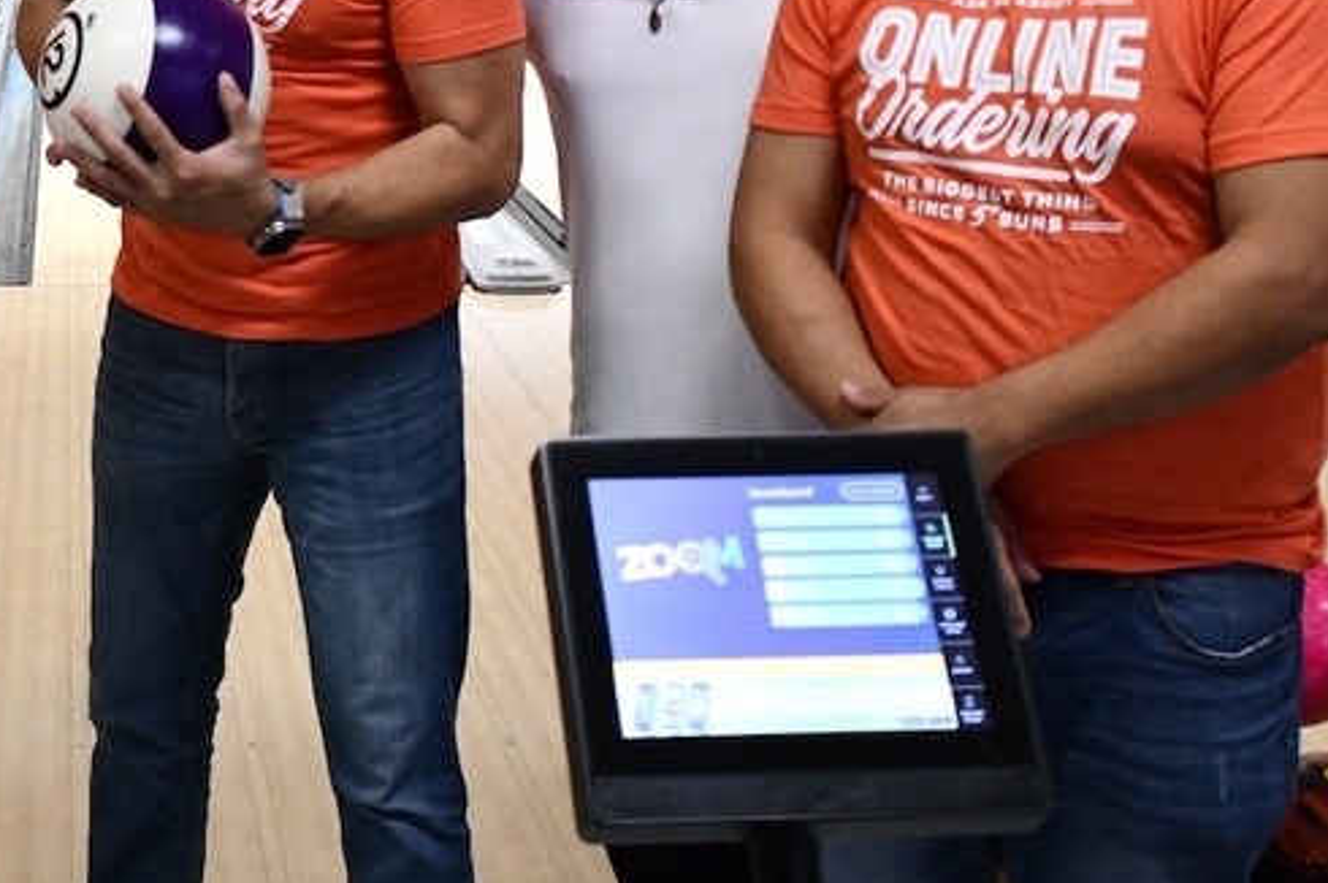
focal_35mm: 69
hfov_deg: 28.1
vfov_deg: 19.2
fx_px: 2544
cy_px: 41
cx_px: 114
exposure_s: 1/125
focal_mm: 22
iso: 3200
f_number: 5.6
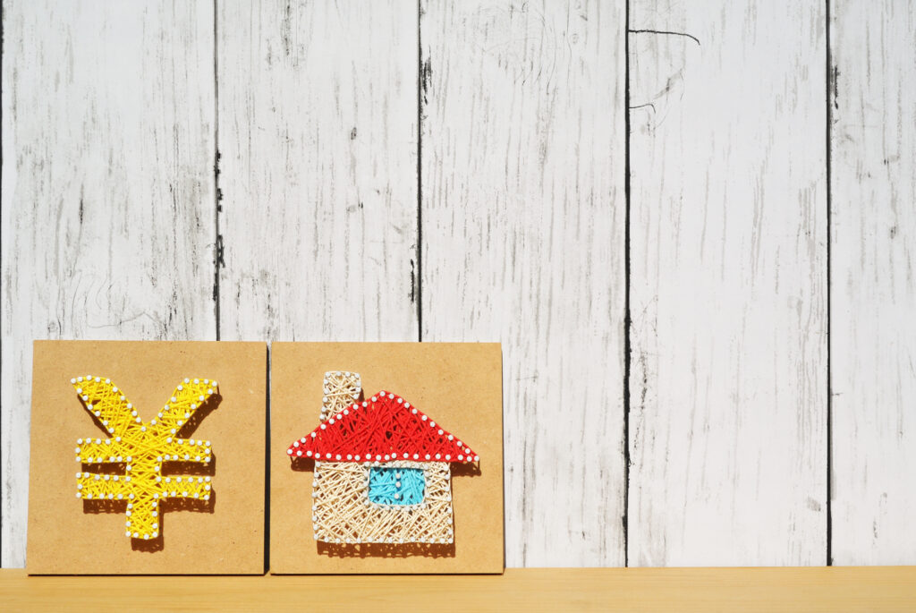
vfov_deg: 16.9
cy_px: 306
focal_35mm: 81
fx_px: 2063
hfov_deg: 25.0
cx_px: 458
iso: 100
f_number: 5.6
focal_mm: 30
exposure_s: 1/800
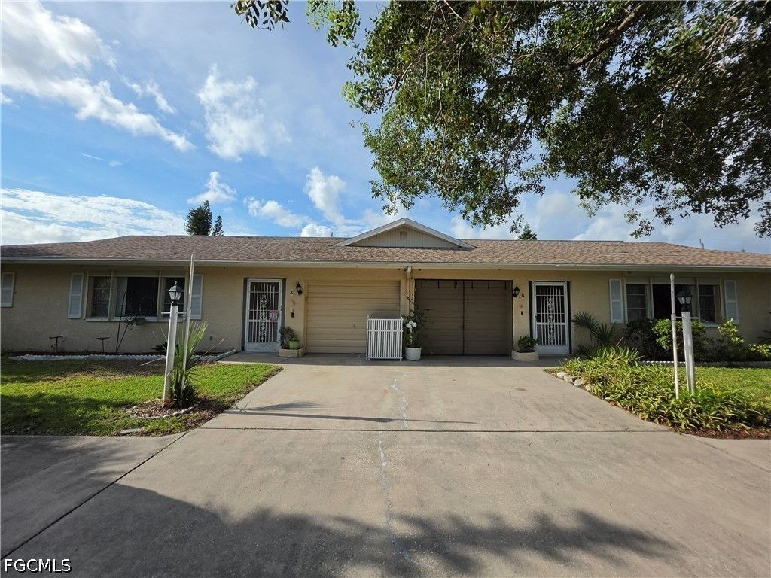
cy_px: 289
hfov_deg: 106.2
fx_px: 290
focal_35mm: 13
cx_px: 386
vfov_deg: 89.9
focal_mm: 2.2
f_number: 1.9
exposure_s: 1/2436
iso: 32
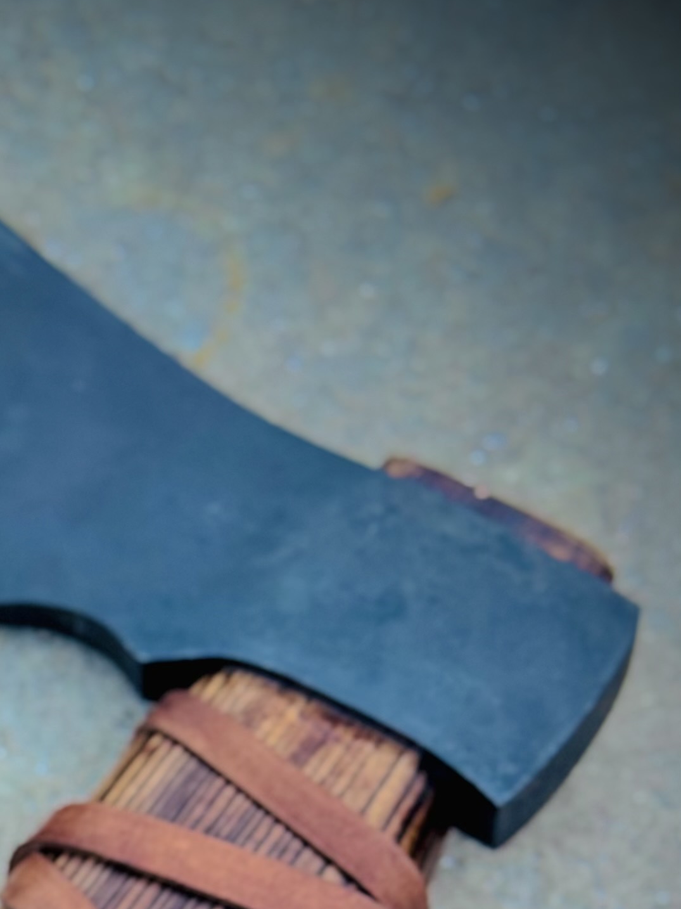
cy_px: 1218
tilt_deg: -73.5
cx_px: -248
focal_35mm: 135
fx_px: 3542
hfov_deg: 10.7
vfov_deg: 14.0
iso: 80
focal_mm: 6.76
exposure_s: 1/121
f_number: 1.78
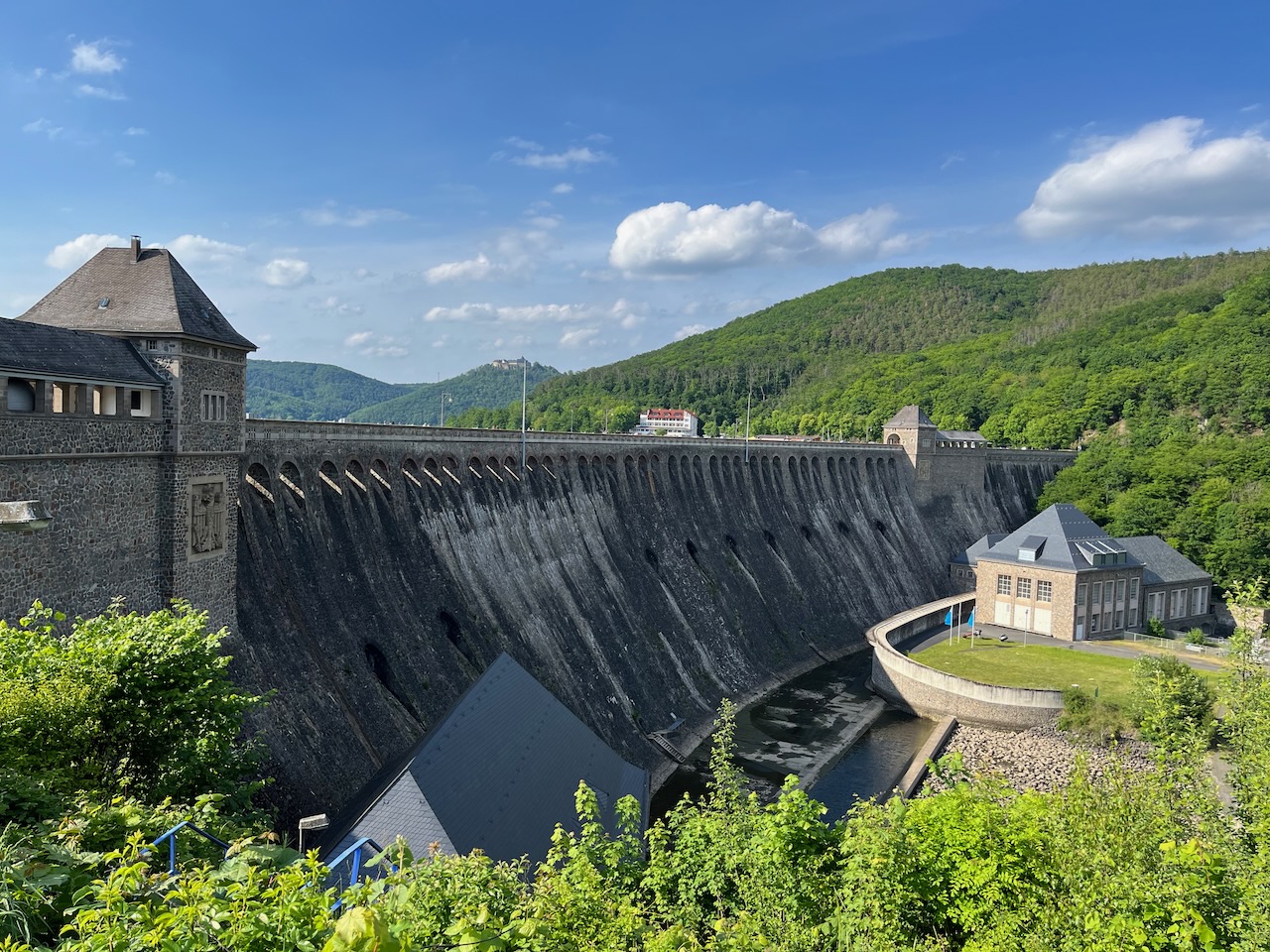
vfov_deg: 53.1
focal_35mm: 26
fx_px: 954
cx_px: 635
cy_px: 476
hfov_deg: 67.3
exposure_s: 1/2358
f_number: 1.6
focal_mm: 5.1
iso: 50
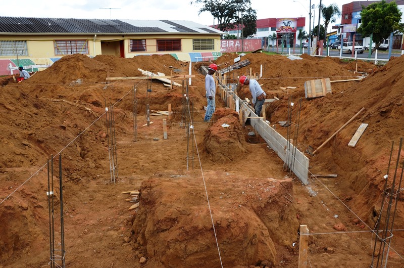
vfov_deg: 39.8
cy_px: 134
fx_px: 370
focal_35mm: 33
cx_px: 202
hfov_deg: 57.3
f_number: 7.1
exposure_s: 1/200
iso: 200
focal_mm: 22
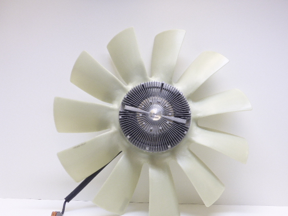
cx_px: 157
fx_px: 291
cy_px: 129
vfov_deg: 40.5
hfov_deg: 52.6
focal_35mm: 35
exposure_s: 1/60
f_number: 3.3
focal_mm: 4.9
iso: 160
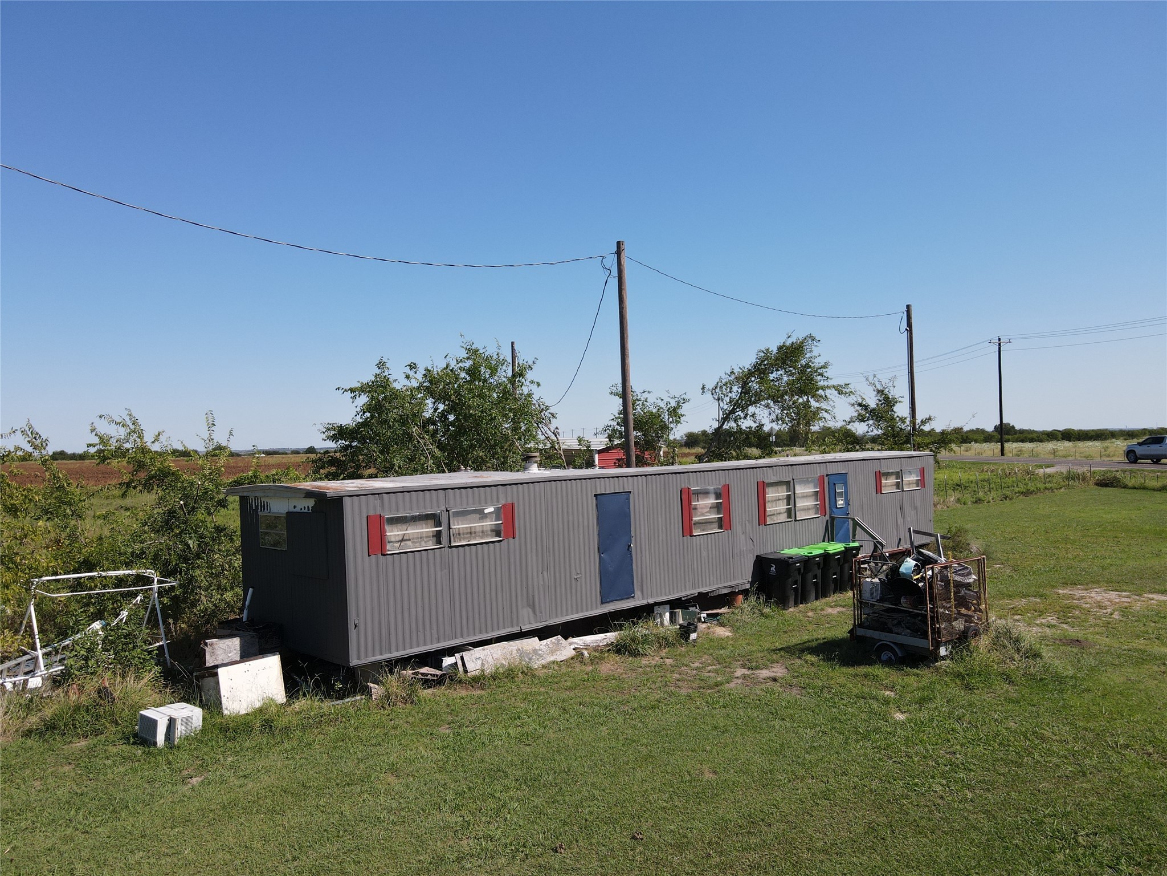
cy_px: 438
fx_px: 809
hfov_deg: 71.6
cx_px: 584
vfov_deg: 56.8
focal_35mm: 24
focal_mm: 4.5
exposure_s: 1/725
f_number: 2.8
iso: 100
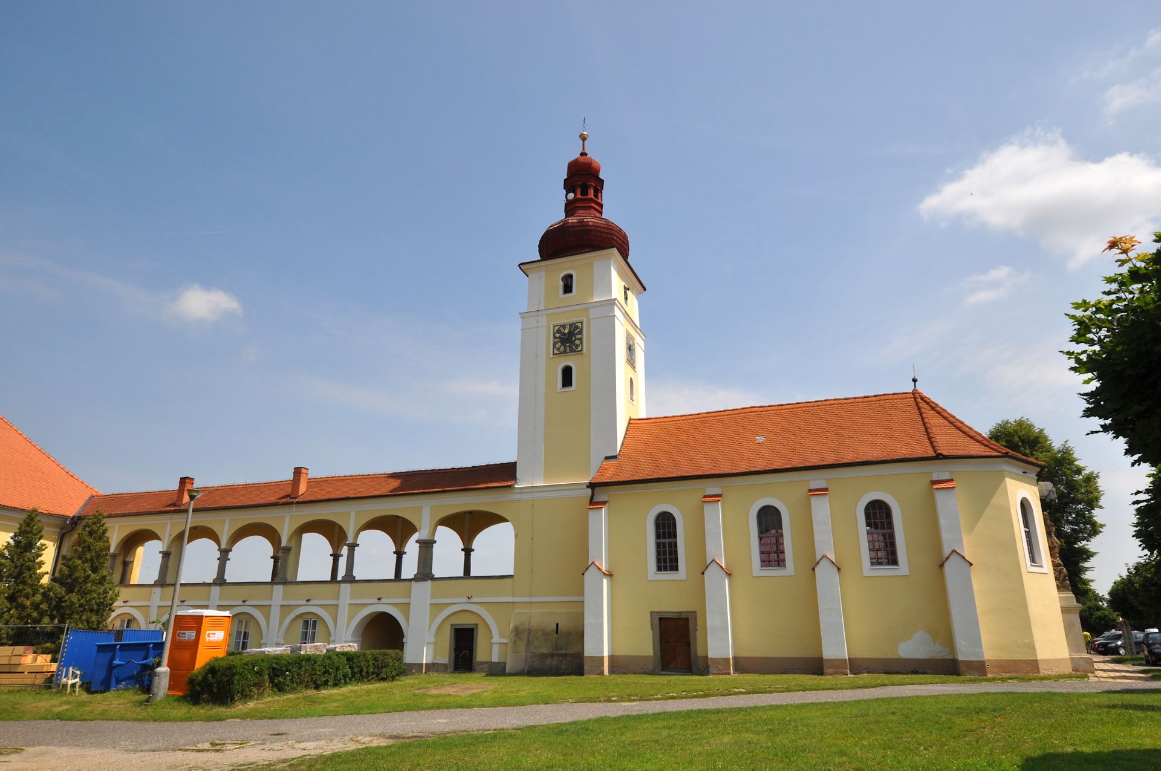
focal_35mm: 21
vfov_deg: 59.4
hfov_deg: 81.3
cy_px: 386
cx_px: 580
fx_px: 676
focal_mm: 14
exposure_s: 1/500
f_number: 11
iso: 250
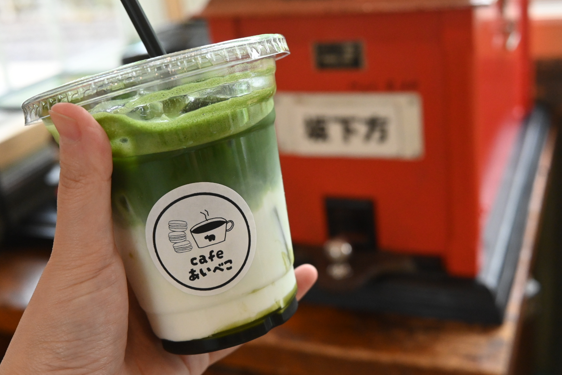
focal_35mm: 41
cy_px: 188
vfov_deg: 32.6
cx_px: 295
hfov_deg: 47.4
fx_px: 640
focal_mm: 26
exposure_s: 1/250
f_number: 5
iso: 2500
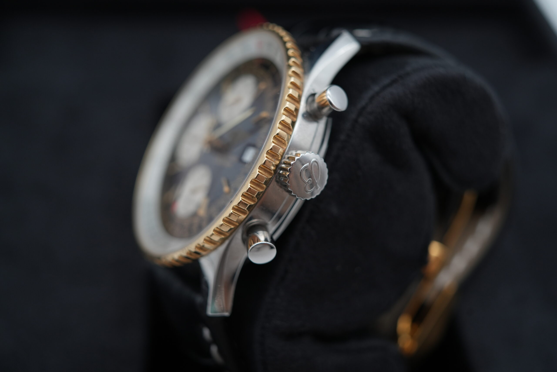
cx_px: 278
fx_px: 542
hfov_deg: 54.4
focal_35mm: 35
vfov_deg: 37.9
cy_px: 186
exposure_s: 1/250
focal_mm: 35
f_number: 5
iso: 400
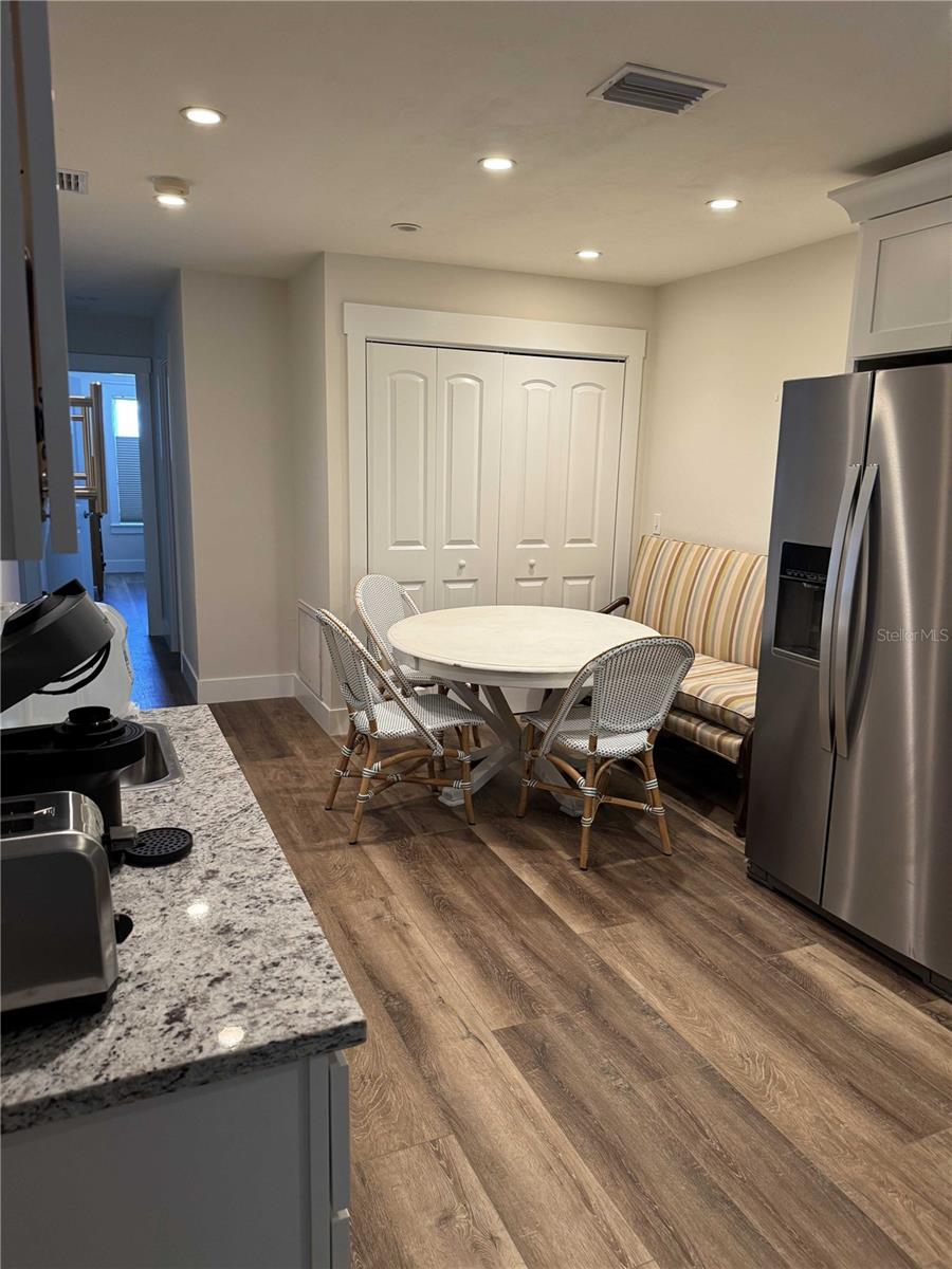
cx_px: 476
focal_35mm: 24
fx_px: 880
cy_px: 634
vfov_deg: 71.6
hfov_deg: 56.8
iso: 250
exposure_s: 1/60
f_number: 1.78
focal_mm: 6.76
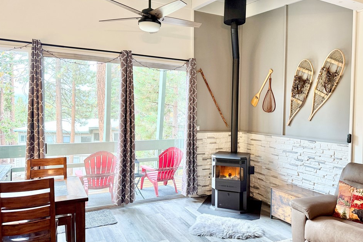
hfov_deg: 67.3
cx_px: 191
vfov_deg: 47.9
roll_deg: -1.3
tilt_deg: -0.9
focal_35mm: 27
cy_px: 120
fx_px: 272
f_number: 1.78
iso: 400
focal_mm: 6.76
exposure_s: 1/60
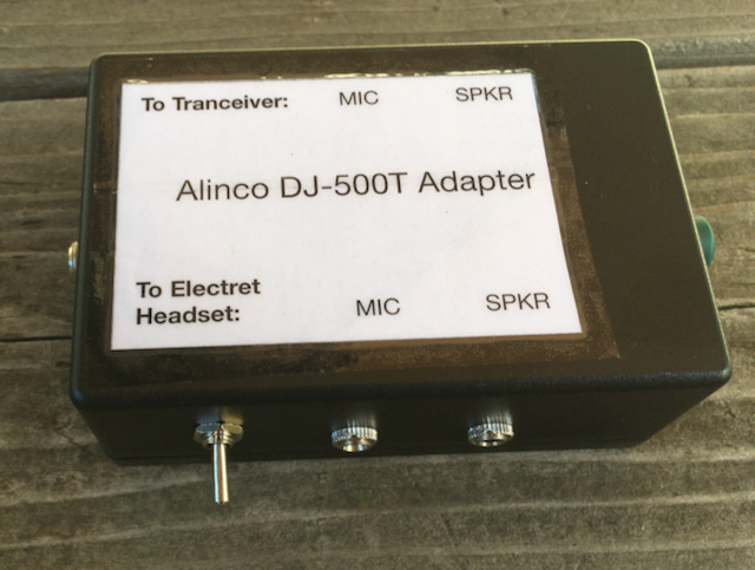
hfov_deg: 61.5
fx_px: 634
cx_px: 378
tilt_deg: -66.2
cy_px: 285
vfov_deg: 48.4
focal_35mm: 29
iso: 25
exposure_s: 1/214
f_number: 2.2
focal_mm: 4.15
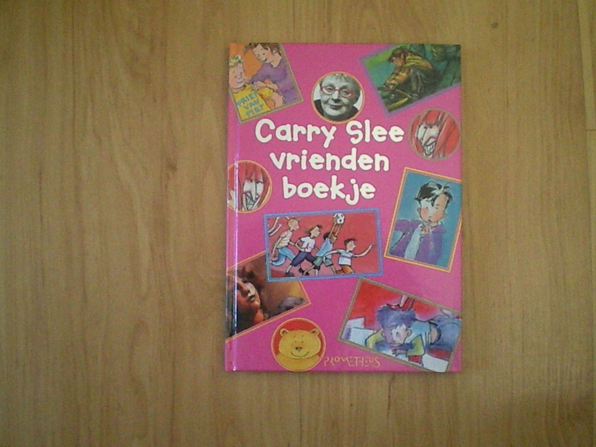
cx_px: 298
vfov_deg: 37.7
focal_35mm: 38
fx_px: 654
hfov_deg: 49.0
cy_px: 224
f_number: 3.1
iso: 1251
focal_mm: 6.3
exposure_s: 1/100
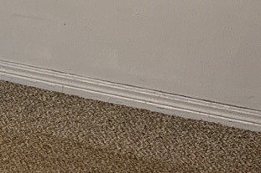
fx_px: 1116
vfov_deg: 8.8
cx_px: -276
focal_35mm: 154
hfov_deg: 11.8
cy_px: -40
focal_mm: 6.76
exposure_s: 1/60
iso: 320
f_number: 1.78
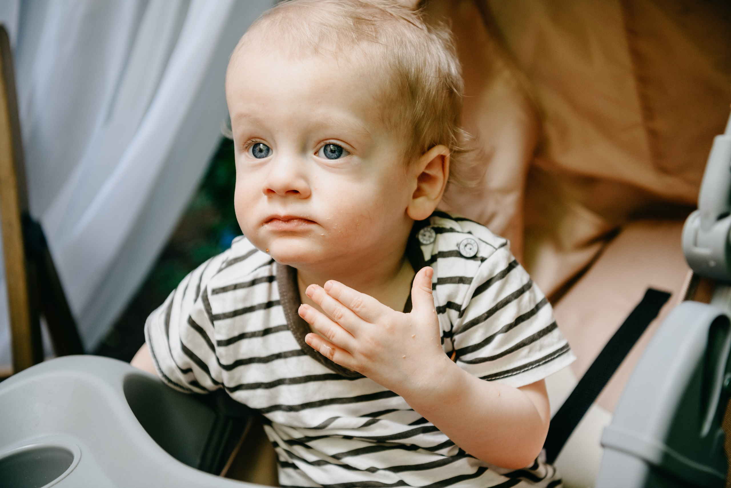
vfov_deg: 23.4
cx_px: 366
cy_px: 244
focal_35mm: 58
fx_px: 1178
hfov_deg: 34.5
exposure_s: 1/160
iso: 500
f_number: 3.5
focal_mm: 58
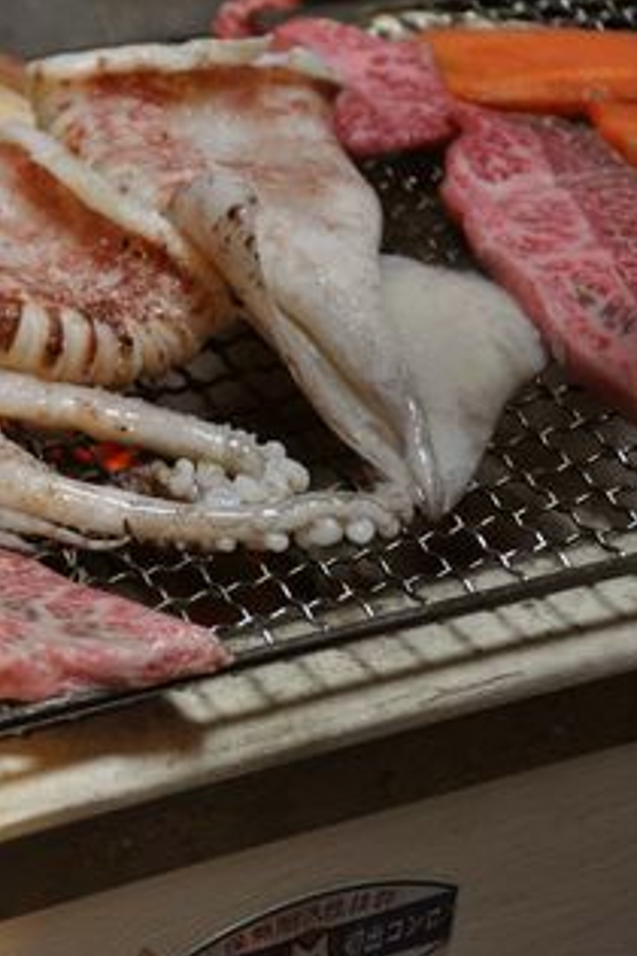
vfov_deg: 17.9
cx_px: -52
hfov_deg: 11.8
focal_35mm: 114
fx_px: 3026
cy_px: 478
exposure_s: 1/25
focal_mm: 50
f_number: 5
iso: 1600
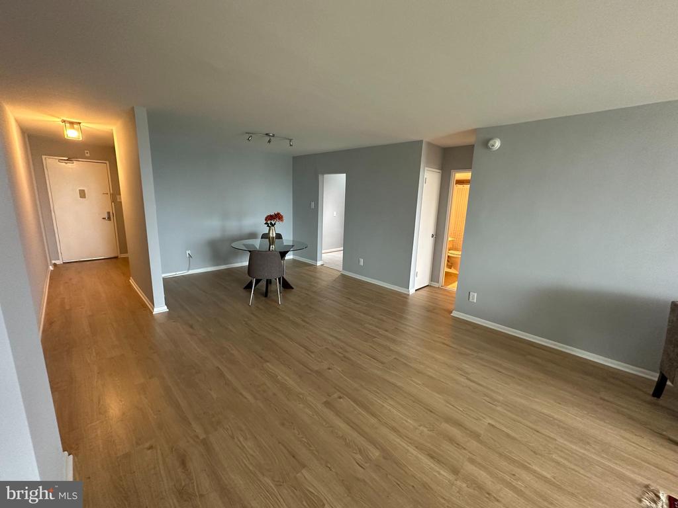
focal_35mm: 14
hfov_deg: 102.1
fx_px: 274
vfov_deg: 85.7
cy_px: 254
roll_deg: -1.4
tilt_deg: -11.4
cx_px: 339
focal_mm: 2.22
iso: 400
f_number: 2.2
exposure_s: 1/60
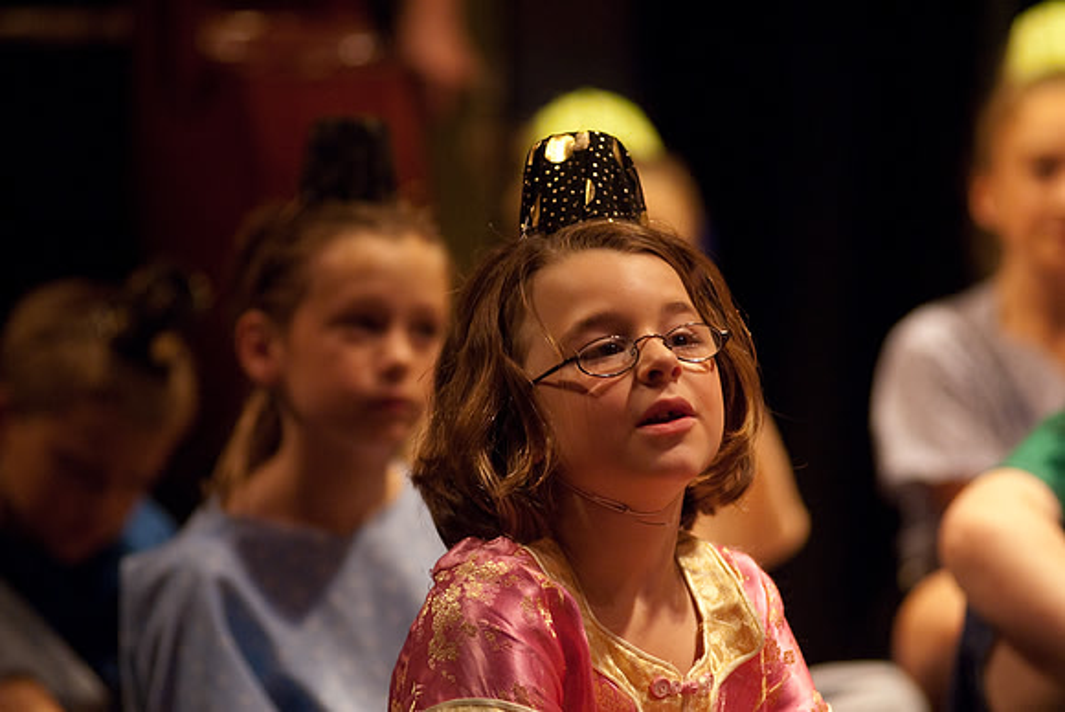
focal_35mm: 255
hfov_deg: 8.1
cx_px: 532
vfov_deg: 5.4
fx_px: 7551
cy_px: 356
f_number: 2.8
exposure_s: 1/125
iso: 1000
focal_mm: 170
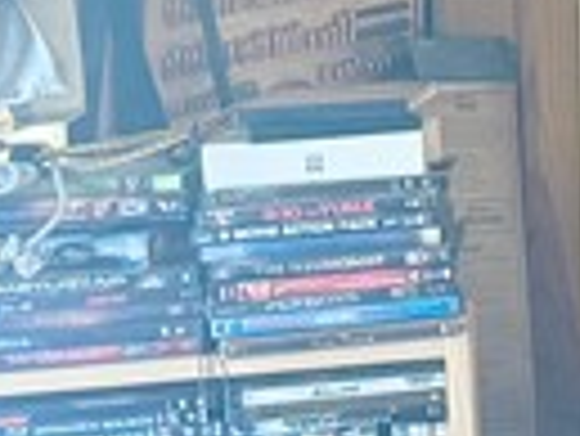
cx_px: 2028
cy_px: -103
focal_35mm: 191
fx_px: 3203
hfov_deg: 8.0
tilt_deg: -4.7
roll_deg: +0.2
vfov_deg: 7.7
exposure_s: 1/76
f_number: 1.78
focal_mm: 6.76
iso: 200
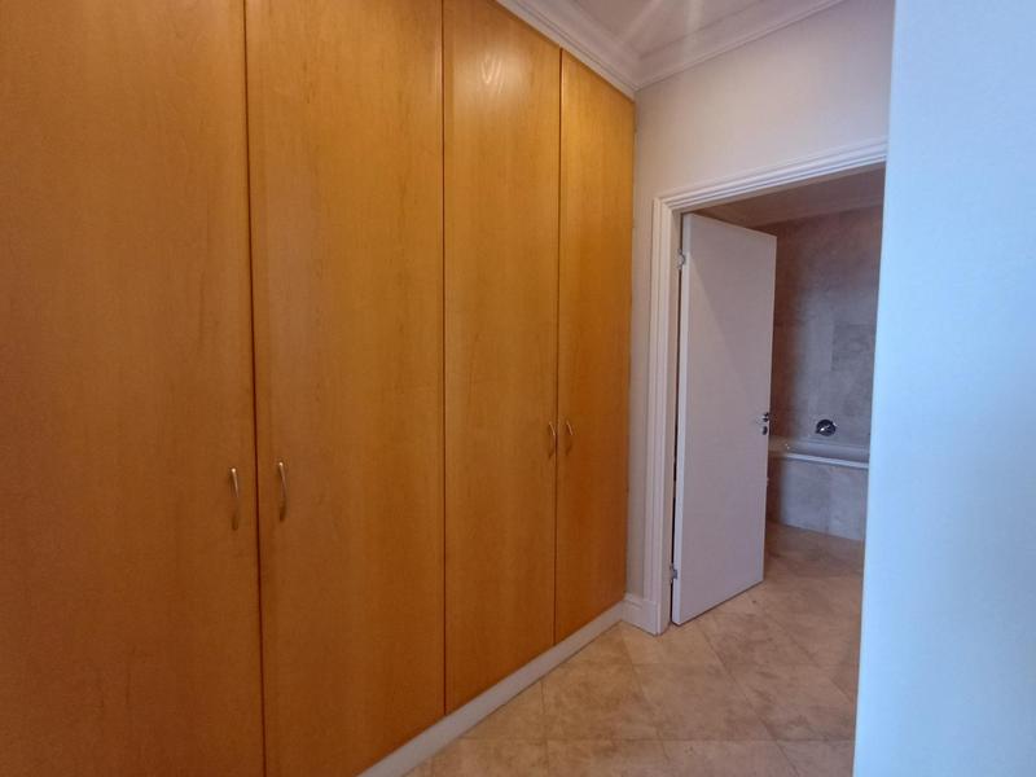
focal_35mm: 16
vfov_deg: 78.1
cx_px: 518
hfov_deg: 94.5
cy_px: 388
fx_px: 479
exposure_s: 1/50
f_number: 2.2
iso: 250
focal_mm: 1.64
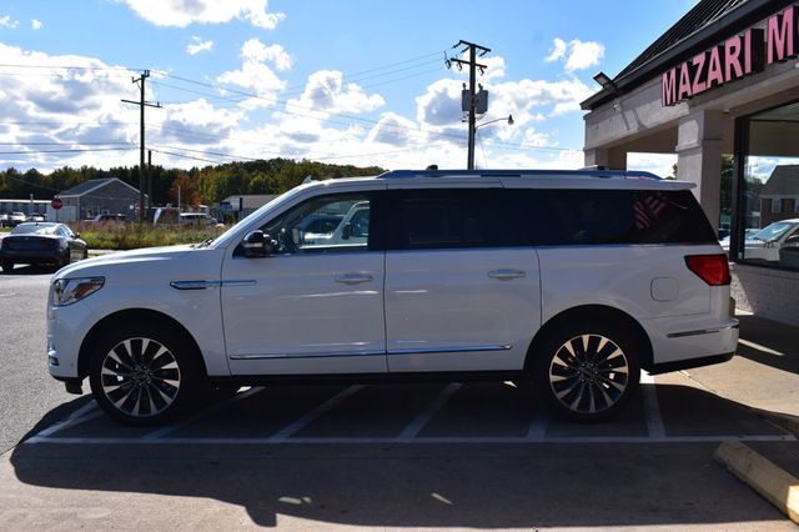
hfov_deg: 57.2
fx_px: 732
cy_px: 266
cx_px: 400
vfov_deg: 39.9
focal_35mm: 33
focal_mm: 22
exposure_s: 1/500
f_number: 11
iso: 220
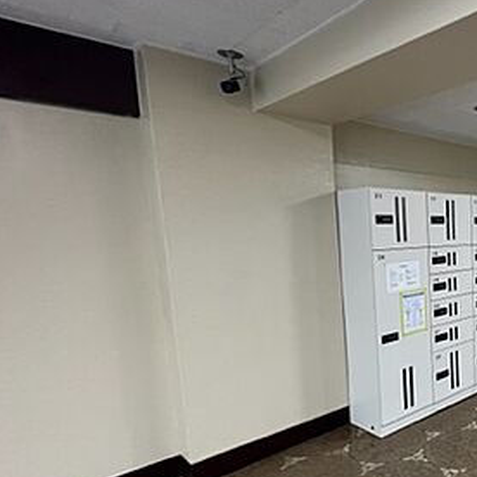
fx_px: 390
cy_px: 283
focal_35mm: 25
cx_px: 503
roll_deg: +0.7
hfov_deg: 48.4
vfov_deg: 62.4
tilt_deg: -10.0
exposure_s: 1/100
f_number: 1.8
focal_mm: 1.57
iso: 125
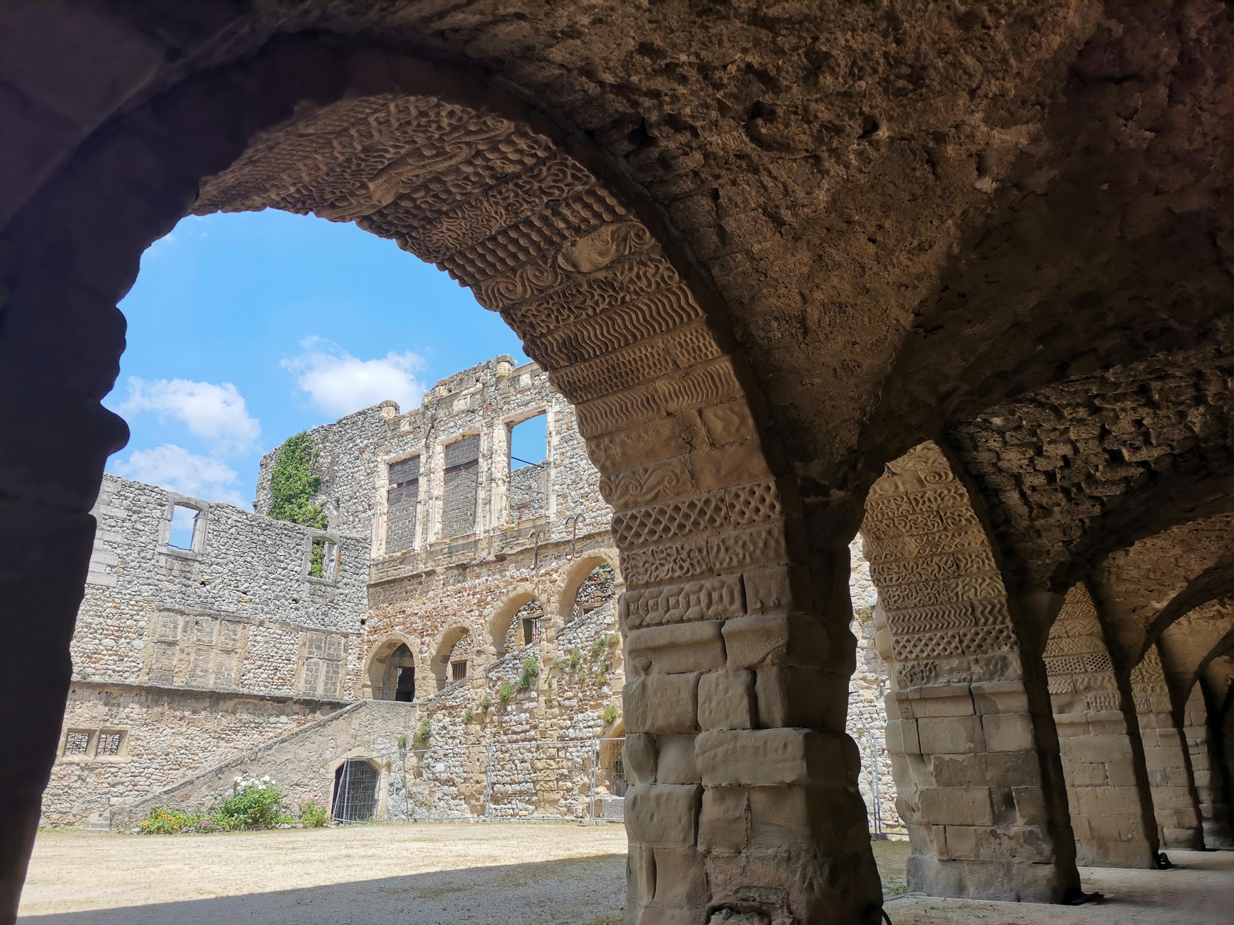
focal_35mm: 26
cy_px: 462
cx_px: 617
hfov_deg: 67.3
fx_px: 927
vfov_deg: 53.1
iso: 50
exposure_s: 1/1364
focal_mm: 4.75
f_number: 1.8
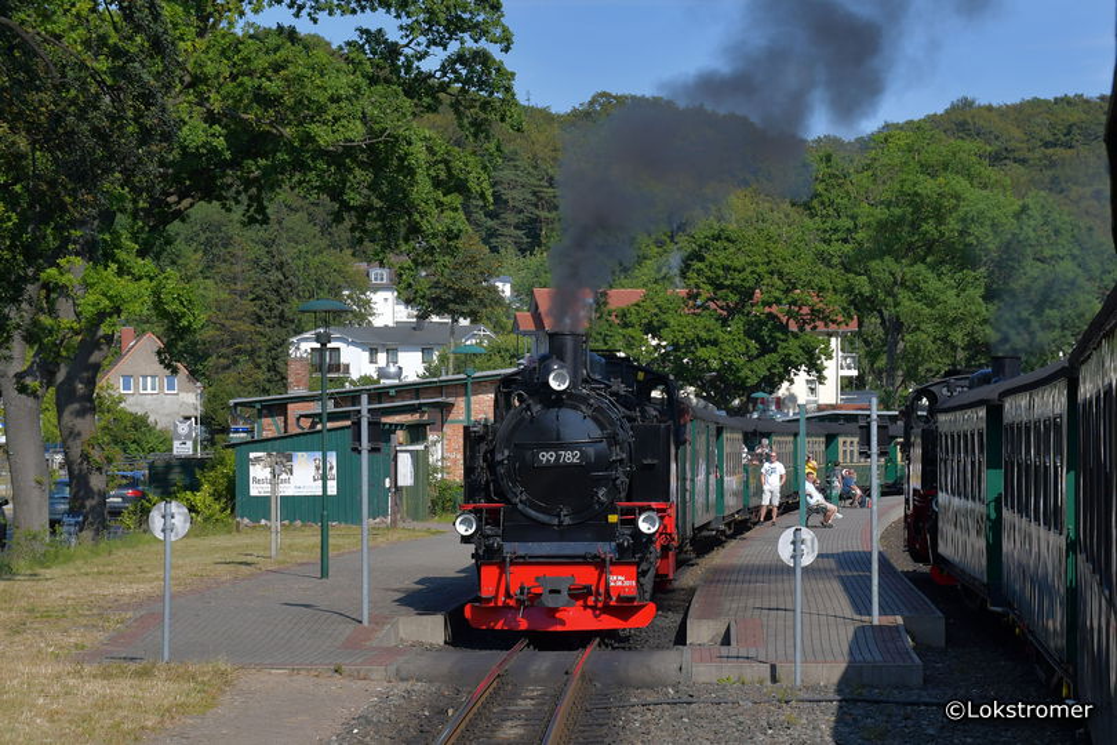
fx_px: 2327
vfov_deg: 18.2
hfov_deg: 27.0
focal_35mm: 75
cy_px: 372
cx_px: 558
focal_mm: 50
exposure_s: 1/640
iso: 200
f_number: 9
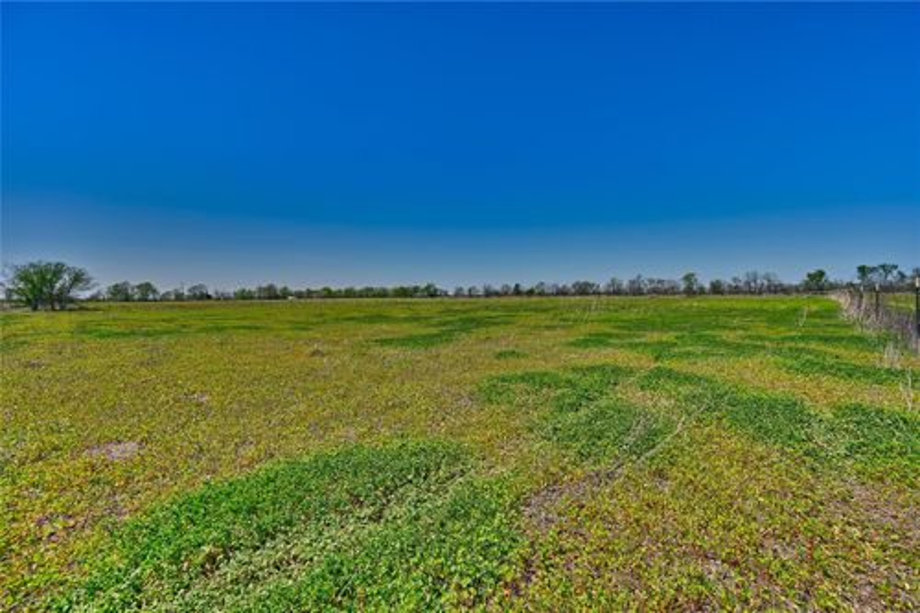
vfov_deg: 81.2
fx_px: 358
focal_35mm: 14
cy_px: 306
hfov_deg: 104.3
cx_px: 460
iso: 100
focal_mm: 14
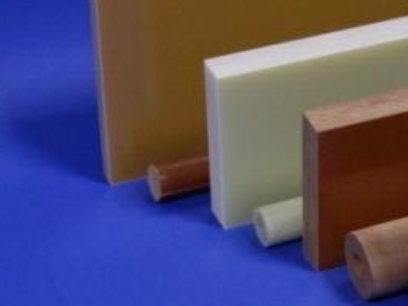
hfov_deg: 11.6
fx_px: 2004
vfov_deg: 8.7
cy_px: 156
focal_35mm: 170
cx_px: 296
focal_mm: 17.3
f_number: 4.9
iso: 1600
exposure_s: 1/160
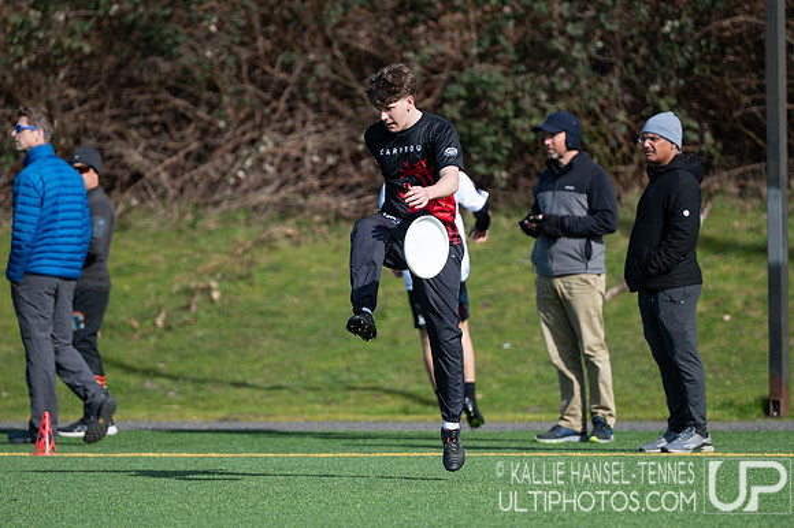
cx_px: 408
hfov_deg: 6.5
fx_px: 6968
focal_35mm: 316
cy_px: 281
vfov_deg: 4.3
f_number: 2.8
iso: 100
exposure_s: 1/1600
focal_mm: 200
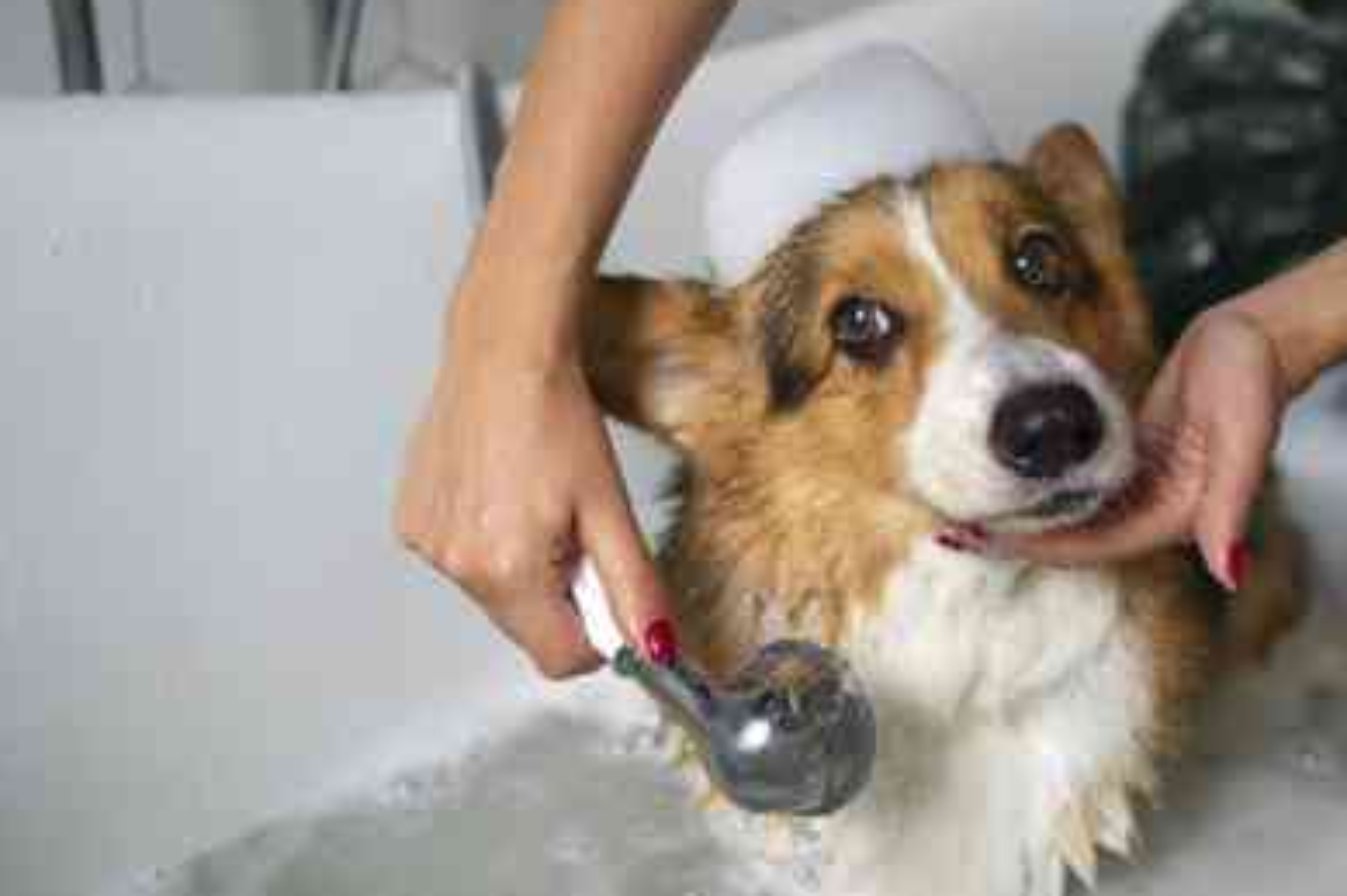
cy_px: 389
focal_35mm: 45
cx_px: 855
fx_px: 1683
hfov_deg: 43.2
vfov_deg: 29.8
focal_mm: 35
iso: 640
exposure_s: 1/250
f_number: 2.8
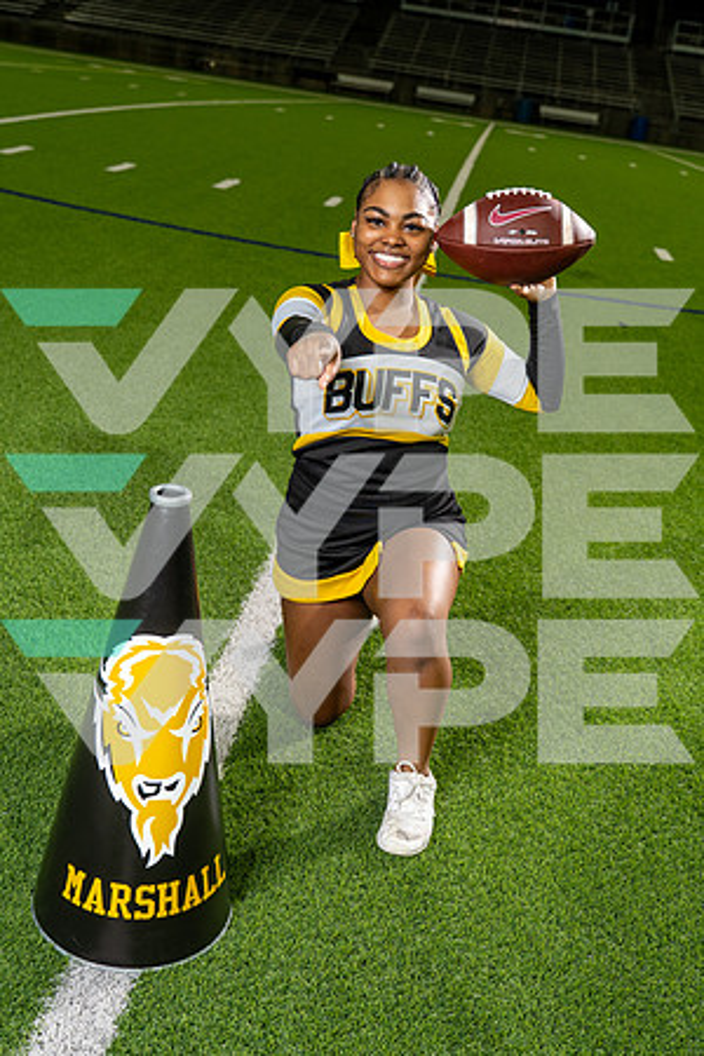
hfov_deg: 32.6
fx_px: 1203
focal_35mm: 41
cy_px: 528
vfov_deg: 47.4
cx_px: 352
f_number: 4.5
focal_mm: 41
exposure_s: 1/250
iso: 640
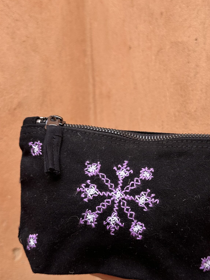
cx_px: 132
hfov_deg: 35.7
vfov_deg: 46.8
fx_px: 324
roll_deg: +0.6
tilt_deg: -2.7
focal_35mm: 40
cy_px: 144
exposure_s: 1/121
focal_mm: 6.86
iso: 64
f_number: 1.78
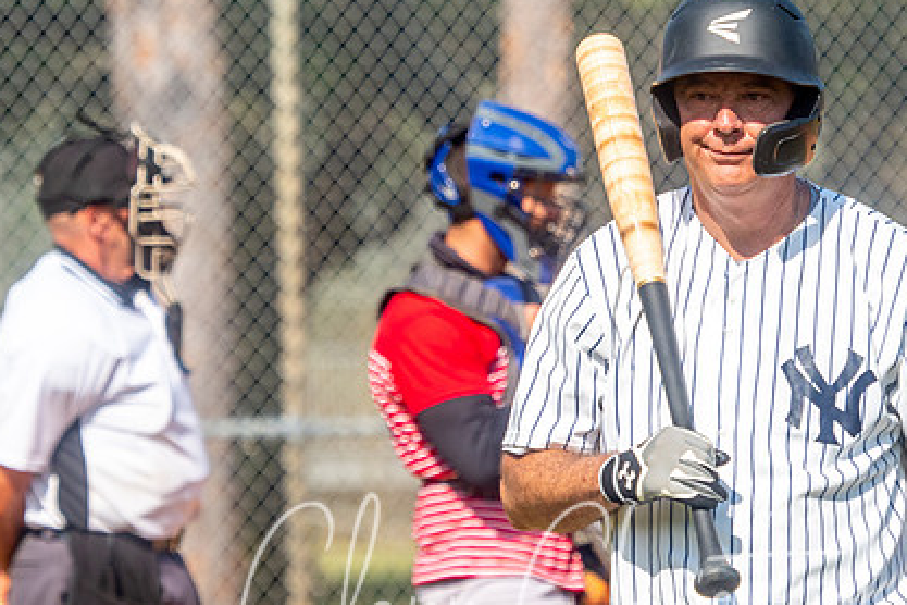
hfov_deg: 3.2
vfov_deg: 2.1
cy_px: 271
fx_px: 16375
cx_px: 562
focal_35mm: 650
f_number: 4.5
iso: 200
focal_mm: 210
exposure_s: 1/1600
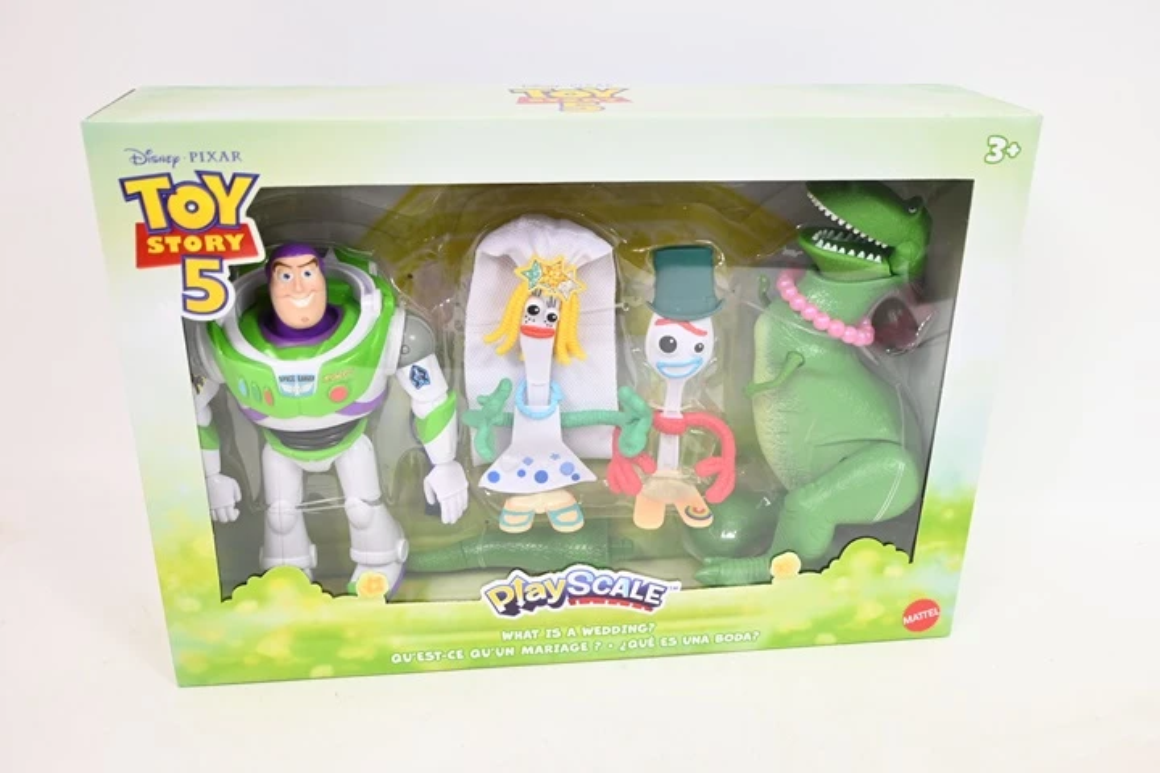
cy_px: 386
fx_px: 1063
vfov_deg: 40.0
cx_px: 580
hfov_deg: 57.2
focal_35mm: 33
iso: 400
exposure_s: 1/125
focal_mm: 22
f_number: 4
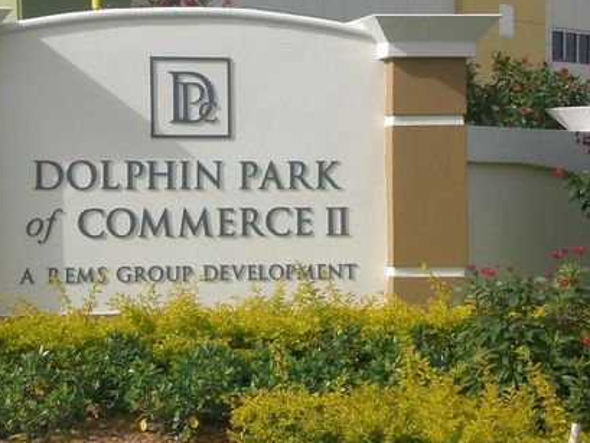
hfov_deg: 14.5
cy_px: 201
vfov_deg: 10.9
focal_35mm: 136
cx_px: 268
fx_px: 2319
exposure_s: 1/200
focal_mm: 14.49
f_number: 7.1
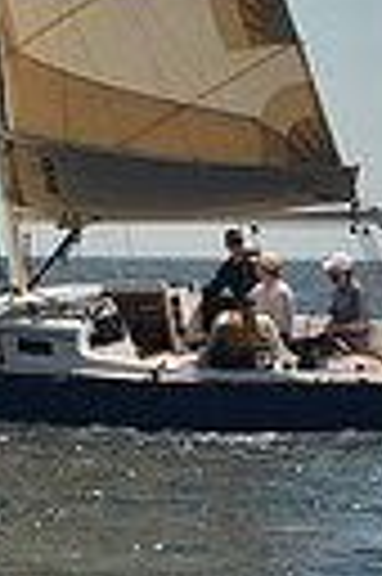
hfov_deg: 4.3
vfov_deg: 6.4
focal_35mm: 317
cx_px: 236
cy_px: -243
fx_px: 5059
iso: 250
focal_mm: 70
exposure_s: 1/800
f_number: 7.1
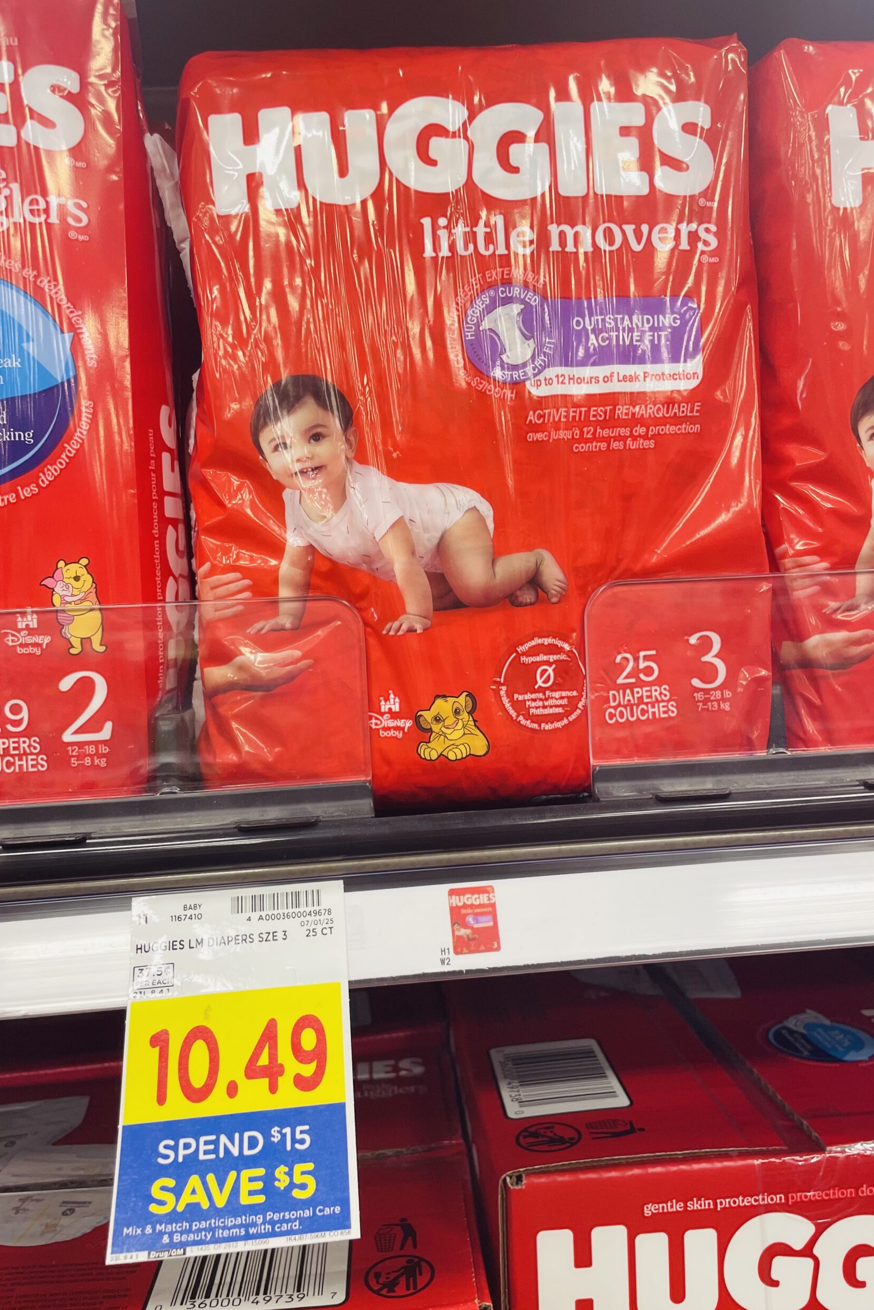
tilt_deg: -1.7
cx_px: 440
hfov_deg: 46.4
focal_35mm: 28
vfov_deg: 65.5
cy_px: 643
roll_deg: +3.0
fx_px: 1020
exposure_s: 1/61
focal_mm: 4.2
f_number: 1.6
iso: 64
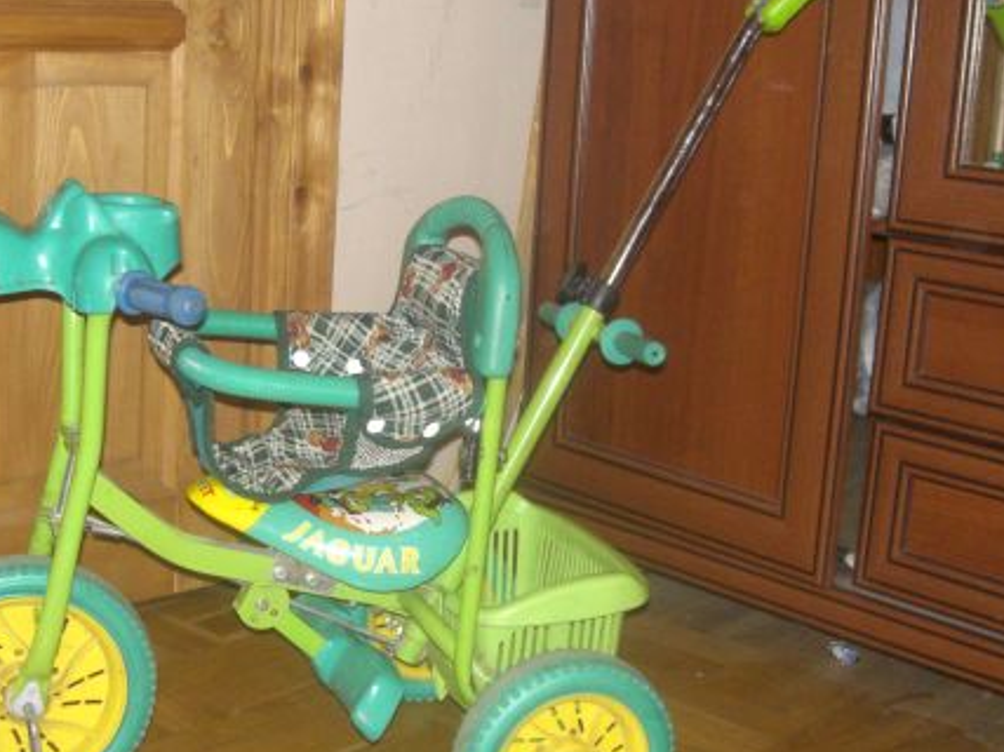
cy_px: 367
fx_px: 1653
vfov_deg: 25.6
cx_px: 386
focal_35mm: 57
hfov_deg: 33.6
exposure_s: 1/60
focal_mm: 6.3
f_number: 3.1
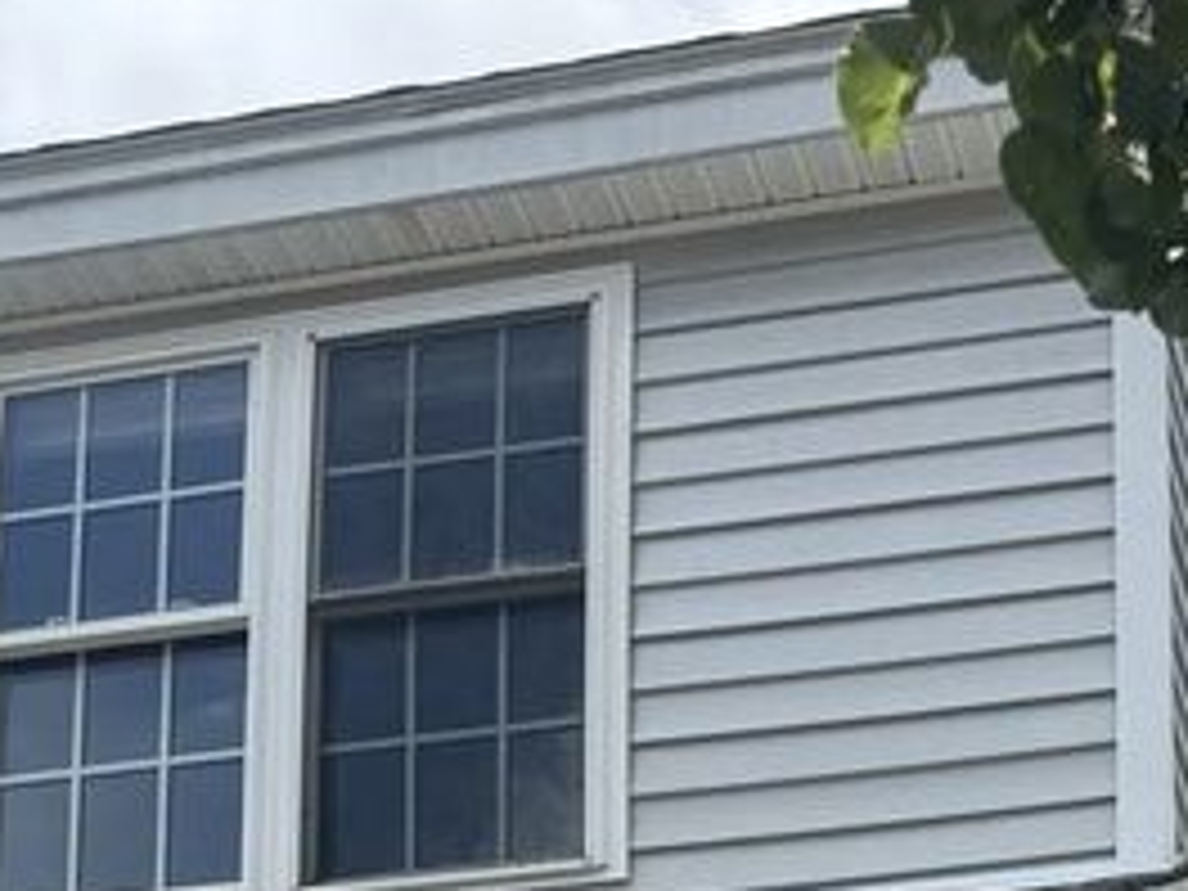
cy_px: 1696
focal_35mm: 93
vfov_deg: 13.8
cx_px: 999
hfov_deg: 20.8
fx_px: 3192
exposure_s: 1/2833
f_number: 1.78
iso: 80
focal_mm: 6.76
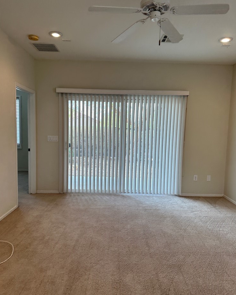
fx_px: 227
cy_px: 151
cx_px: 121
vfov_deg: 66.0
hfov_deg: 54.9
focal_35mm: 26
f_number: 1.78
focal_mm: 6.86
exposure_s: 1/122
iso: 100
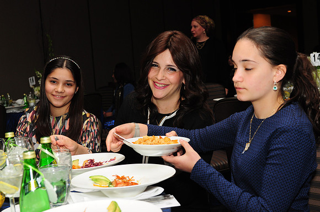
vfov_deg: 23.7
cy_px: 106
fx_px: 506
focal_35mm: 57
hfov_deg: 35.1
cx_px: 160
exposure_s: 1/60
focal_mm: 38
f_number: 5
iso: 500
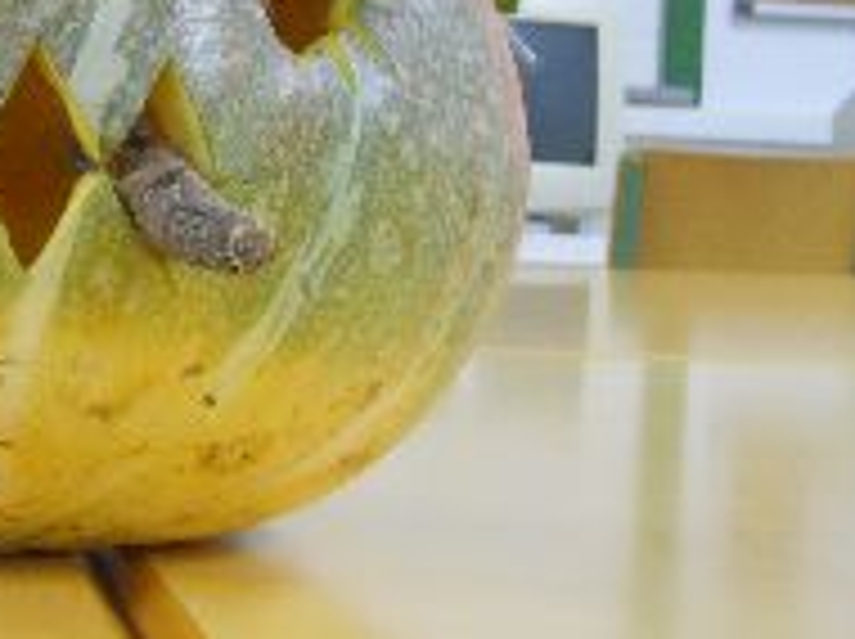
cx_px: 4
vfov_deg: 15.1
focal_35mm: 97
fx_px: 2393
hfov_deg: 19.7
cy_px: 126
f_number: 3.4
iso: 800
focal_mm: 8.3
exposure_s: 1/30
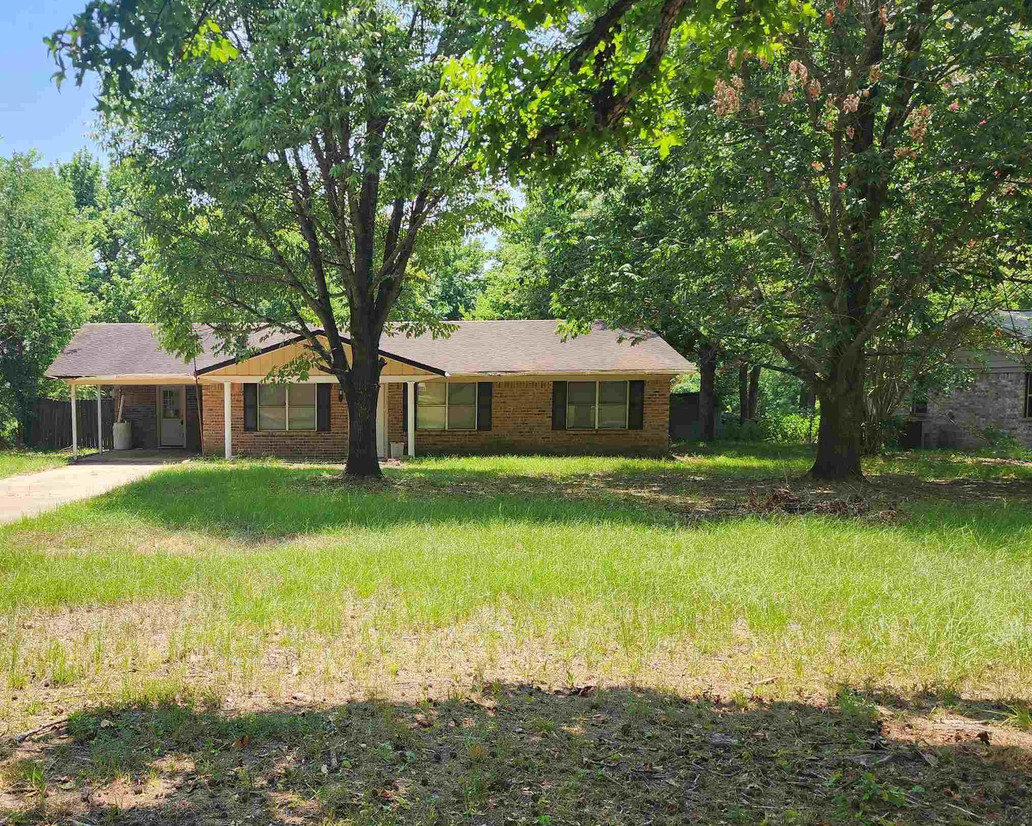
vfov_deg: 43.2
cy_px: 478
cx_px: 309
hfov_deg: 51.4
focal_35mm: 34
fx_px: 1039
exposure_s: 1/412
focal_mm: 6.4
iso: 12
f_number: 1.8
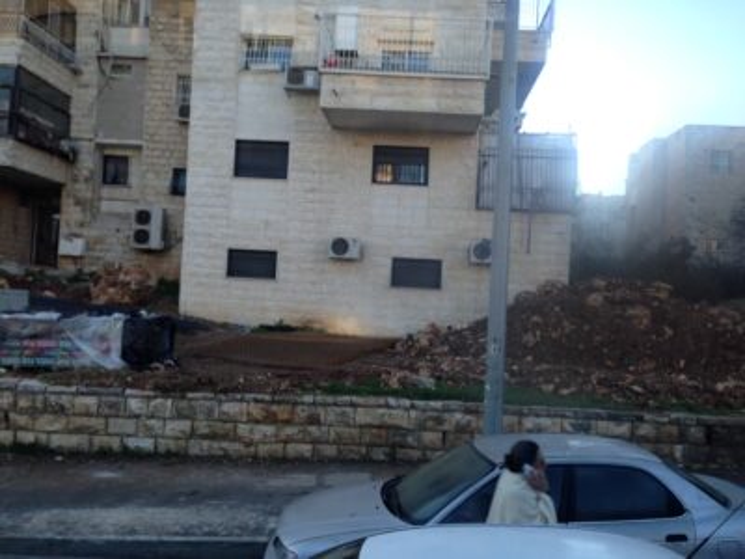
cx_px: 372
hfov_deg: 55.4
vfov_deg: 42.9
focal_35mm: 33
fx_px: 710
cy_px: 280
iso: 50
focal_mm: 4.12
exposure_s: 1/60
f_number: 2.4
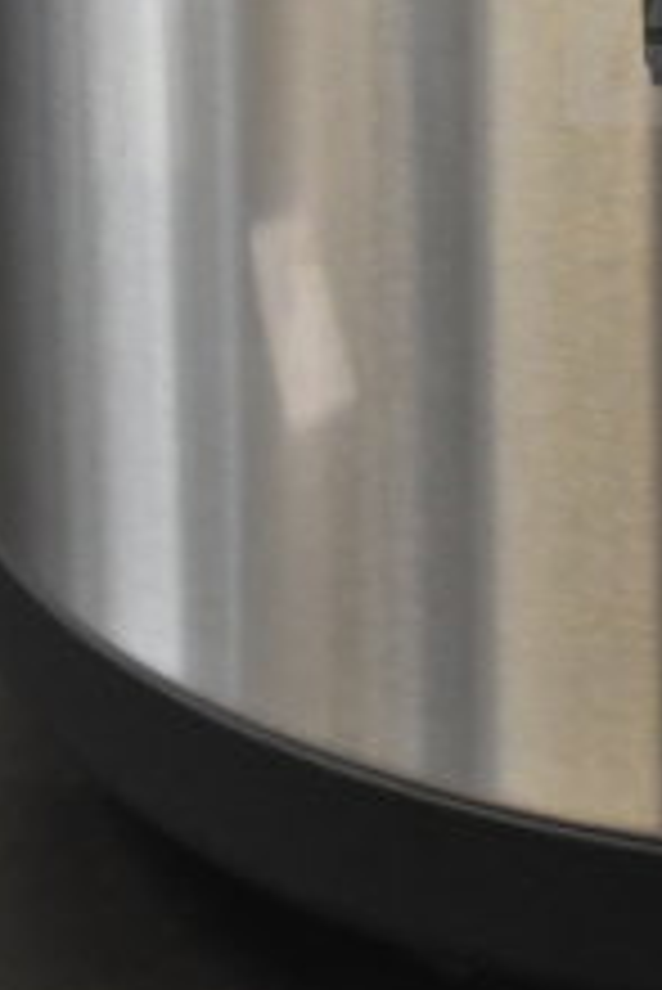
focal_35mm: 187
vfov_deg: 10.8
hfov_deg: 7.2
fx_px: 5150
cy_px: -232
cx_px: 1067
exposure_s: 1/50
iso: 2200
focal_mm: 30
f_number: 4.2
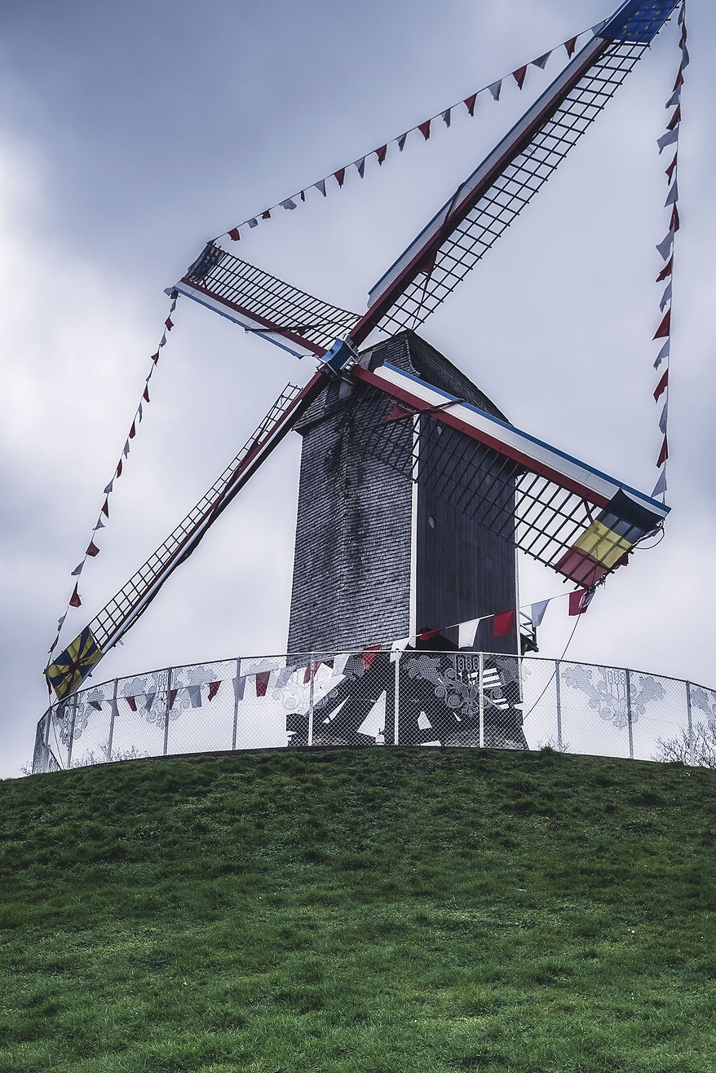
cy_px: 719
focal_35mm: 31
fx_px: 925
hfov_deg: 42.3
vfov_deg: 58.9
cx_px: 377
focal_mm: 17
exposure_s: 1/320
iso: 100
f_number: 4
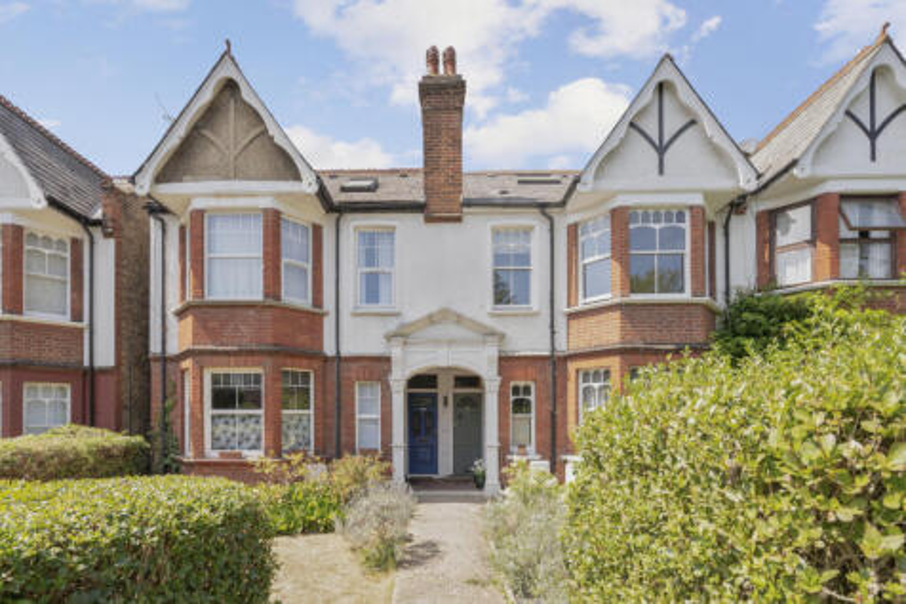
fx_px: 352
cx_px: 453
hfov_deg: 104.3
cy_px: 302
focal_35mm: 14
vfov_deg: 81.2
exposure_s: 1/160
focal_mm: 14
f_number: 8
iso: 200
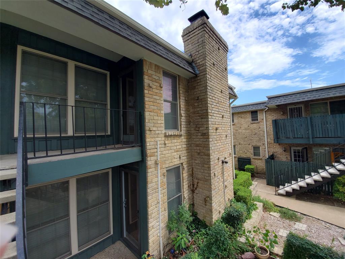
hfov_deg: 106.2
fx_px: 130
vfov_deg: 89.9
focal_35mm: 13
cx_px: 172
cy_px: 130
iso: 50
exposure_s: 1/477
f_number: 2.2
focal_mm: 1.8
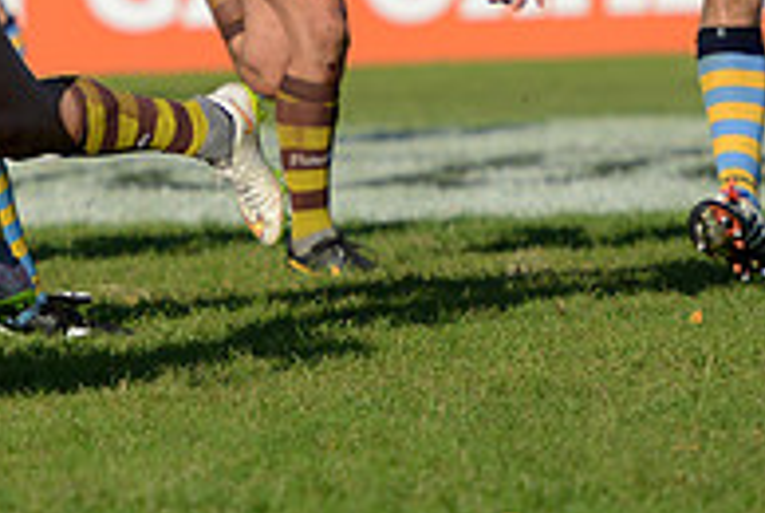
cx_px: -174
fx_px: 14621
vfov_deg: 2.0
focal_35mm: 687
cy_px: -239
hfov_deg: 3.0
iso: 400
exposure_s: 1/2000
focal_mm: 230
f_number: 4
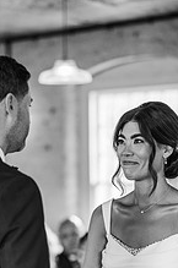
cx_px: 71
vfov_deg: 11.7
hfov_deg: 7.8
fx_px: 1304
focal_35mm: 175
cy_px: 251
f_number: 2.2
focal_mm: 85
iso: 640
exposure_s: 1/200
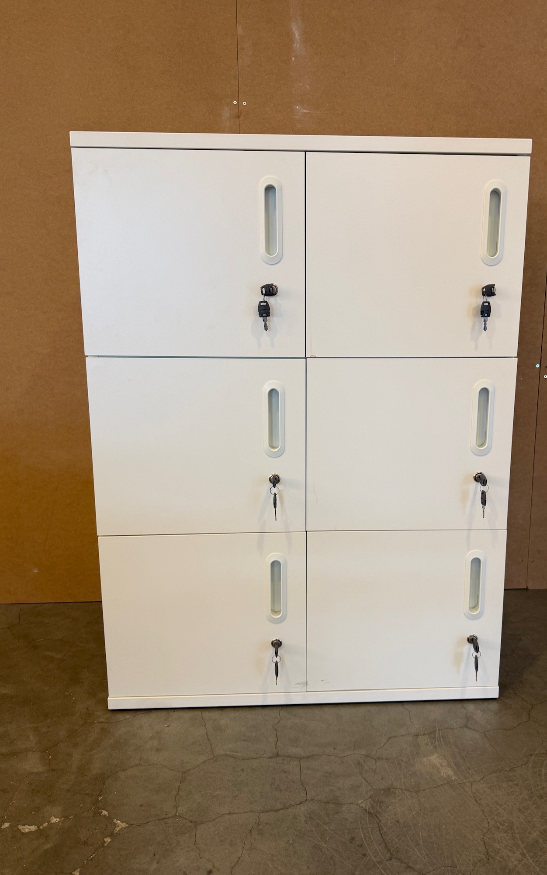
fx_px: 620
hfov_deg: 47.4
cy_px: 438
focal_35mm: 26
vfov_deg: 70.4
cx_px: 322
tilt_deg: -11.4
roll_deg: -0.3
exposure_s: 1/50
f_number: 1.78
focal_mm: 6.76
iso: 125
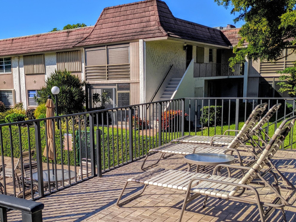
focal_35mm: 41
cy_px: 142
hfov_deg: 44.4
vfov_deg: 34.9
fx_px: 351
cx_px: 78
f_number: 1.73
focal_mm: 4.38
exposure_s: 1/3356
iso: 53
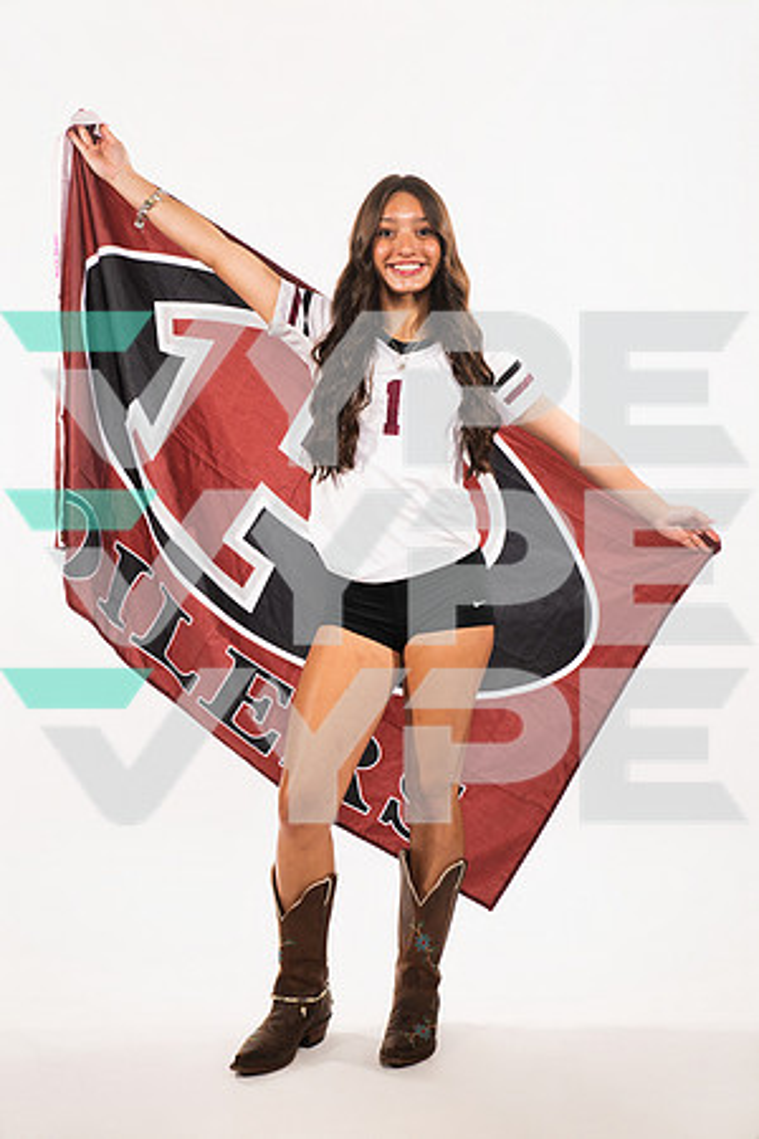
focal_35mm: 52
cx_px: 380
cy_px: 570
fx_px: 1644
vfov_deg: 38.2
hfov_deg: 26.0
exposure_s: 1/320
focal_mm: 52
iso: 500
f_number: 7.1
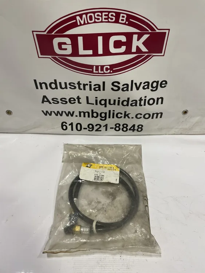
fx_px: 205
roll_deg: -2.7
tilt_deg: -44.6
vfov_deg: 67.3
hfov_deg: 53.1
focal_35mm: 26
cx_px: 102
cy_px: 136
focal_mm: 4.2
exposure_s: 1/60
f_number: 1.6
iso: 80
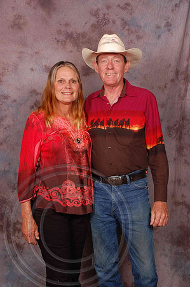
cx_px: 95
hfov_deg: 25.7
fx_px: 417
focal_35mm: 52
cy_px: 144
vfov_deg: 37.9
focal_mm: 35
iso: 200
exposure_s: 1/125
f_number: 10
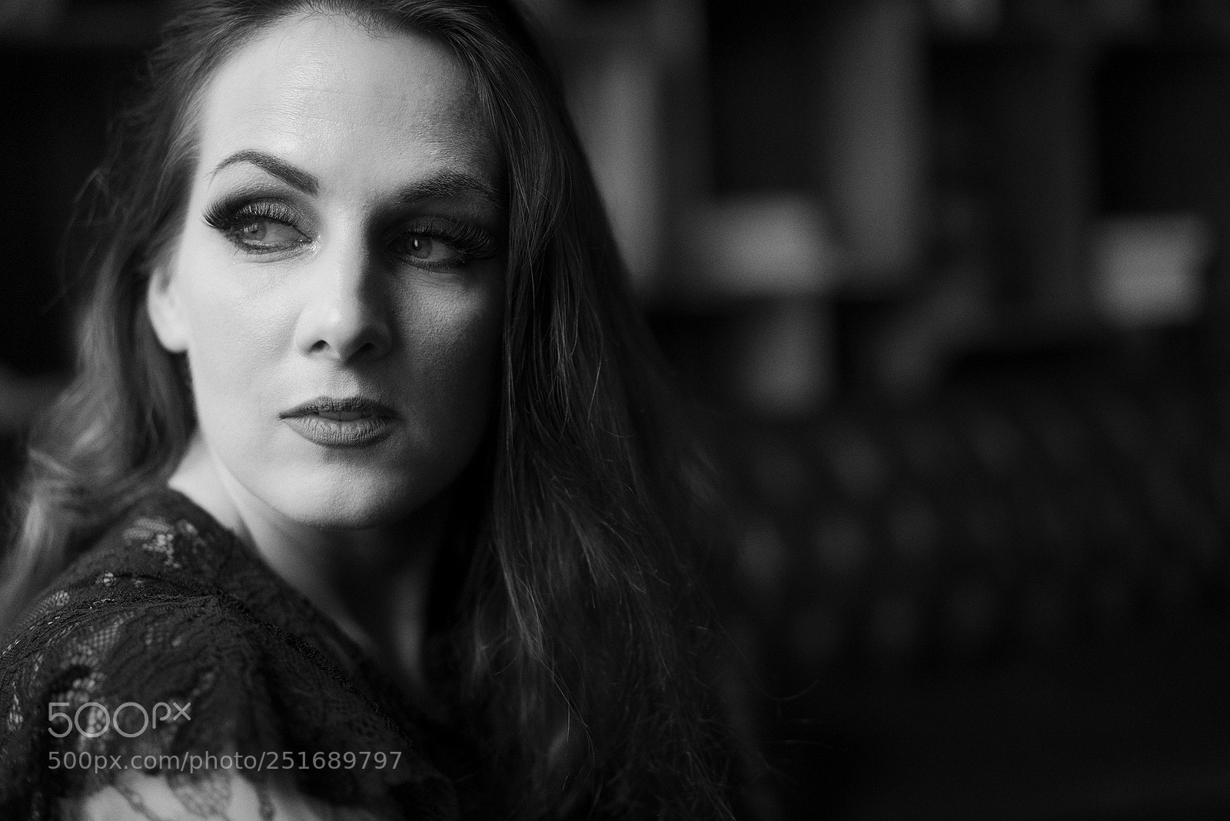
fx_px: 1880
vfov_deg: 24.6
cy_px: 410
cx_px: 615
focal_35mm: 55
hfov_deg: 36.2
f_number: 2
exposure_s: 1/160
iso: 800
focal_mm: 55
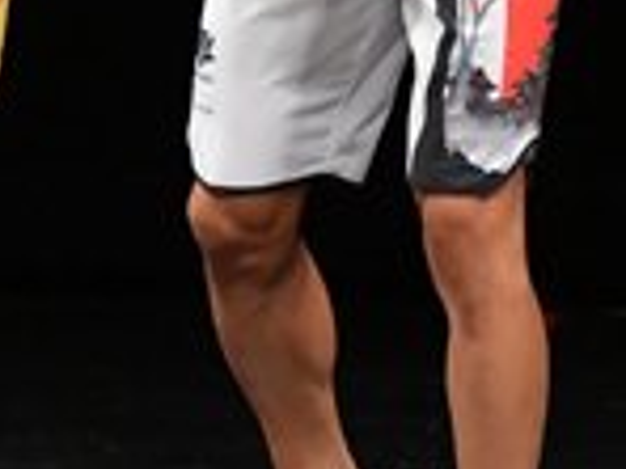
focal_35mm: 1361
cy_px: -249
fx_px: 24612
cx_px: 205
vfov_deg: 1.1
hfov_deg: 1.5
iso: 3200
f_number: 5.6
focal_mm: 180
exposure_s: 1/400
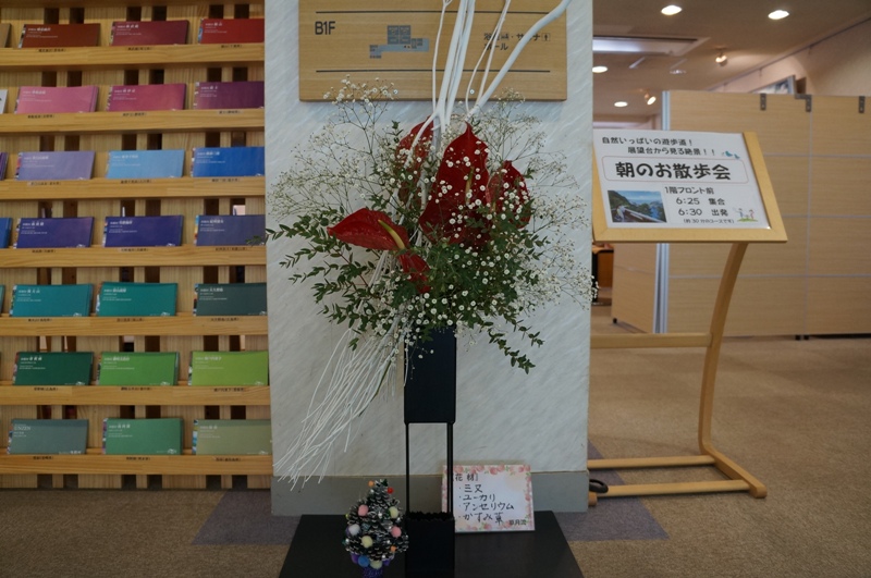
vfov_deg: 47.8
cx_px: 436
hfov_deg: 67.5
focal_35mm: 27
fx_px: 652
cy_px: 289
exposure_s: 1/60
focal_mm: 18
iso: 640
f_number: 4
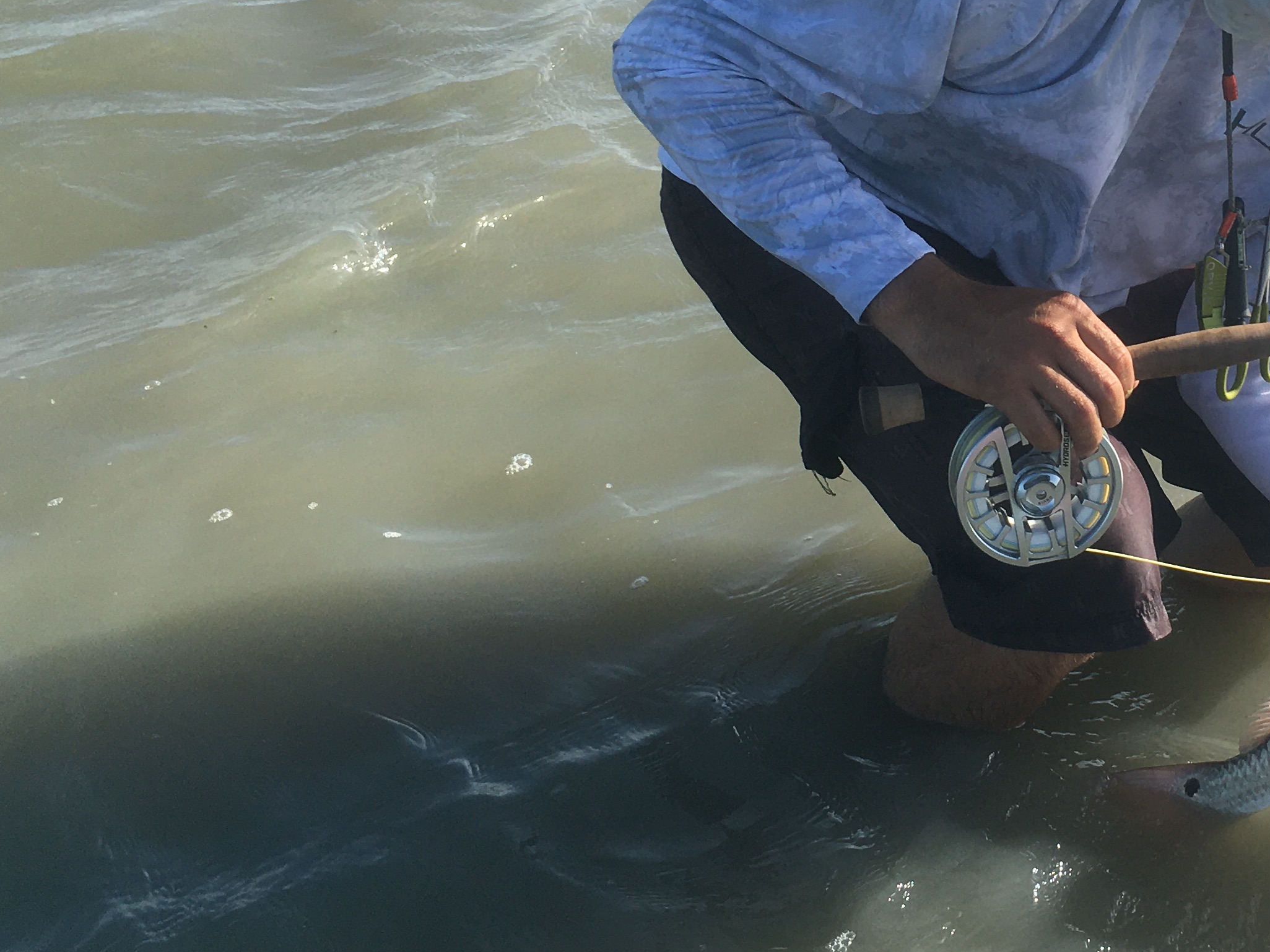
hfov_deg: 32.3
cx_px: 1120
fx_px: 2092
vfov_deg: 25.5
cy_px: 290
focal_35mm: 57
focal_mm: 4.15
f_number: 2.2
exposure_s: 1/1040
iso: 25
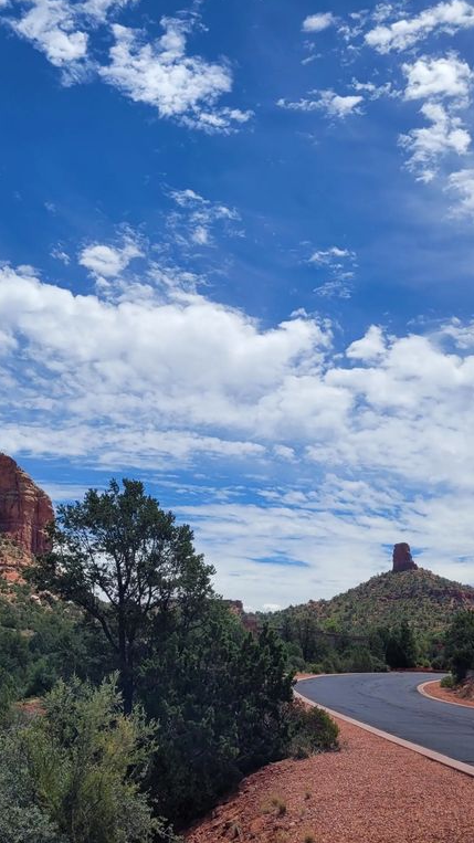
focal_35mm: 38
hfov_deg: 30.7
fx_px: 849
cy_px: 420
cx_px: 123
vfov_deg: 52.8
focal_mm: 5.4
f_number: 1.8
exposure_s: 1/4456
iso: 40
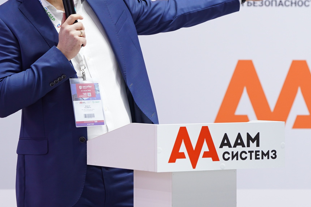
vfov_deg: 6.6
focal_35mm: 208
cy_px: 47
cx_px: 182
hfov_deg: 9.9
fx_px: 1795
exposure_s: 1/100
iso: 640
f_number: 3.2
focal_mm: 119
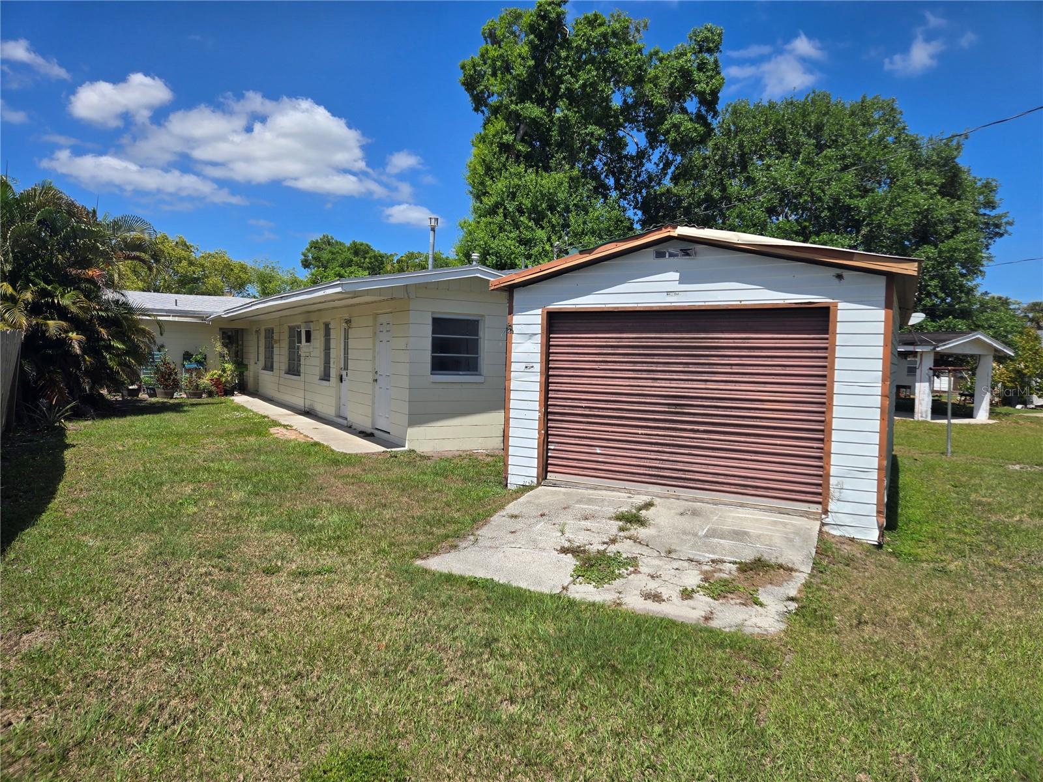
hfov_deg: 73.9
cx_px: 522
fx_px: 693
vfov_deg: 58.9
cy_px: 391
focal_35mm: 23
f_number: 1.8
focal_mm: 5.4
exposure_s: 1/2551
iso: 25
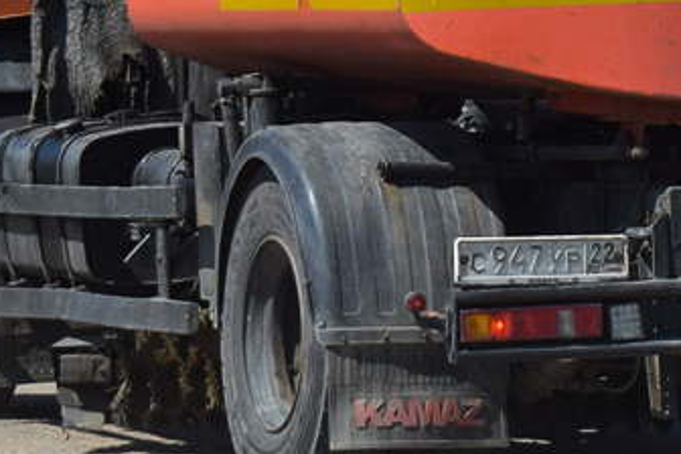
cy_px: -162
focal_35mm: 241
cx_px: 442
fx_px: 4554
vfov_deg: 5.7
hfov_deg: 8.5
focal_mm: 45
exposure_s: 1/800
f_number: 6.3
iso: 100
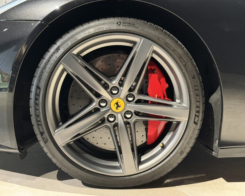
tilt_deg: -7.4
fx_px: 370
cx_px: 117
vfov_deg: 29.7
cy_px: 98
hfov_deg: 36.7
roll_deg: -0.8
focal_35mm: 51
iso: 500
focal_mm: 6.76
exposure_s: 1/28
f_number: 1.78
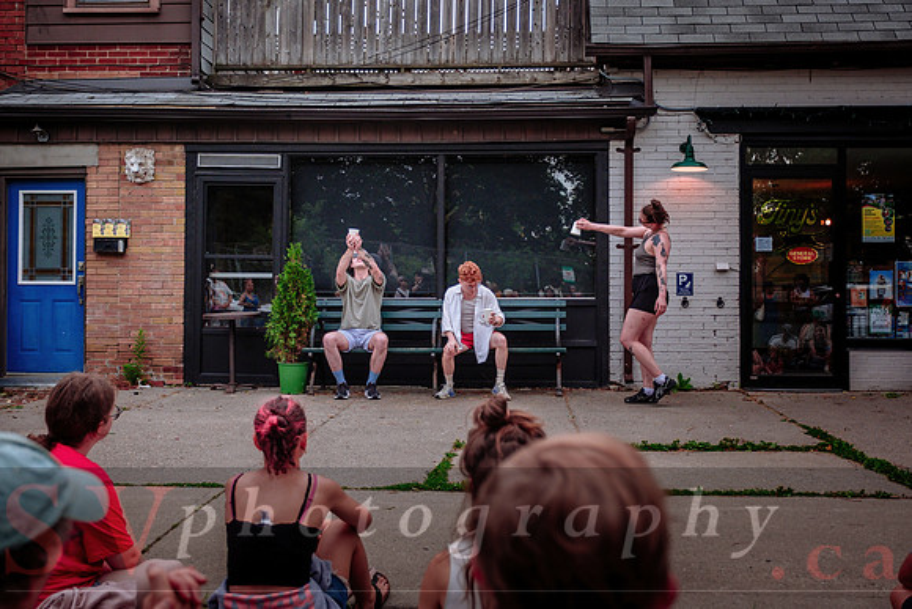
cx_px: 456
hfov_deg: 49.5
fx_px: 988
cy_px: 304
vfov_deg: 34.2
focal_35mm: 39
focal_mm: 25.7
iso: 800
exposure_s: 1/320
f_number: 2.8
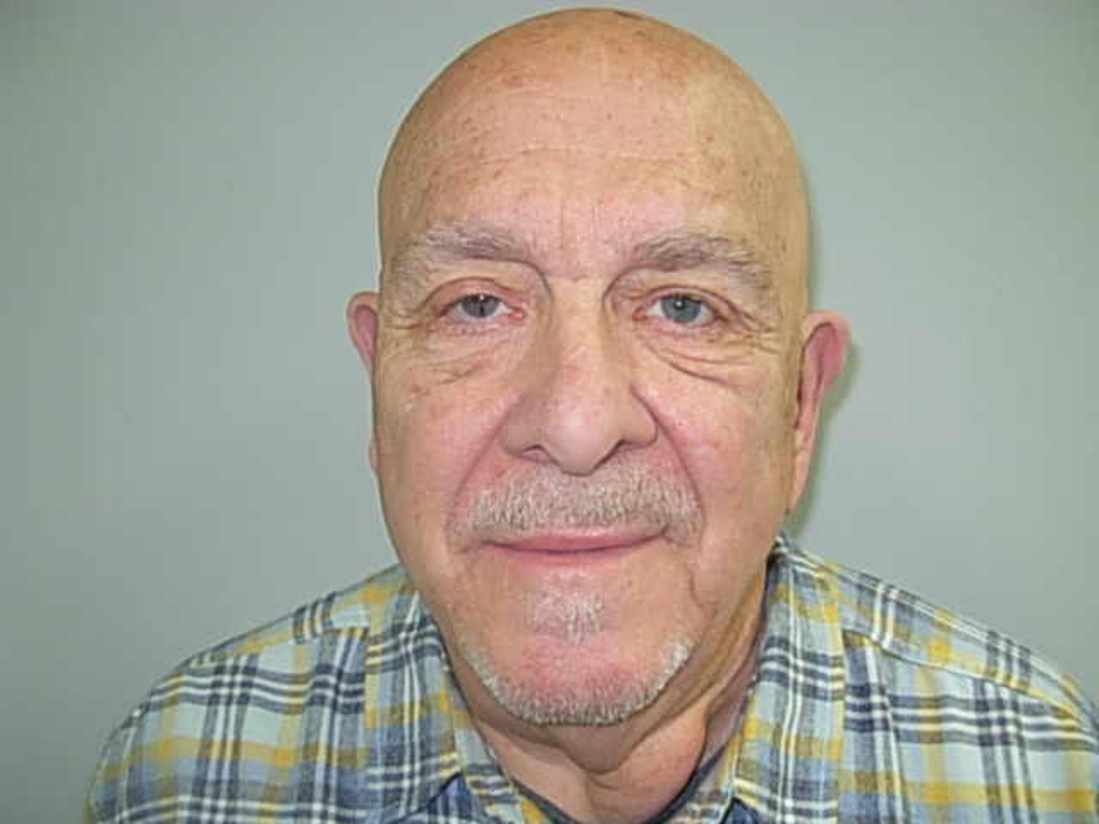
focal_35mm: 38
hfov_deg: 49.0
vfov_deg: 37.7
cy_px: 412
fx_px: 1206
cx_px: 550
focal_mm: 6.3
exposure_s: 1/22.6
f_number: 2.9
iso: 79
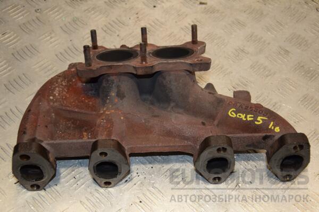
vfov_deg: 22.6
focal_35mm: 60
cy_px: 106
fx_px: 532
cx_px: 160
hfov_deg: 33.4
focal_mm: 40
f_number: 5
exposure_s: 1/200
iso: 800
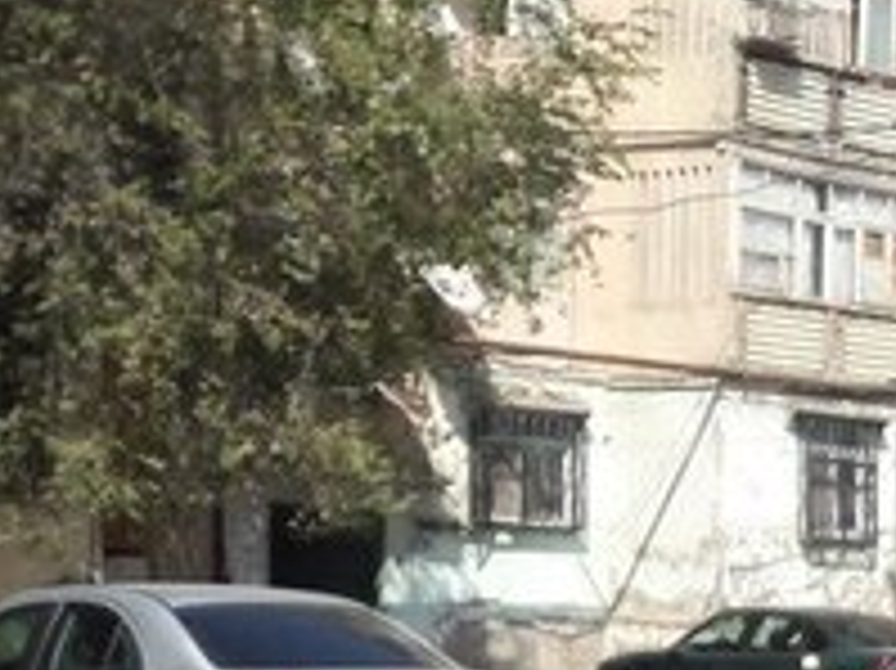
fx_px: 2406
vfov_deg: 14.8
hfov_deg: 19.0
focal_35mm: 93
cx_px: 1261
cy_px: 978
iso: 40
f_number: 1.9
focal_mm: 3.7
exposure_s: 1/1370
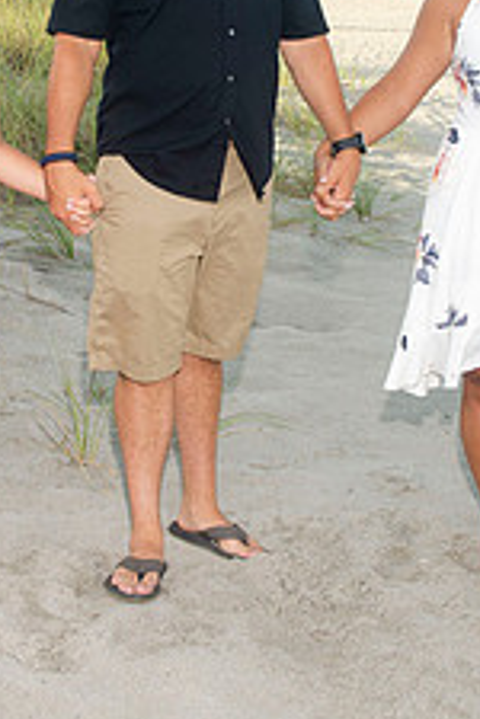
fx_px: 1700
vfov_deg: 23.6
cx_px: 218
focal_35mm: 85
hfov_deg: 16.1
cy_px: 157
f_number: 8
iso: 100
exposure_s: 1/250
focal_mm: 22
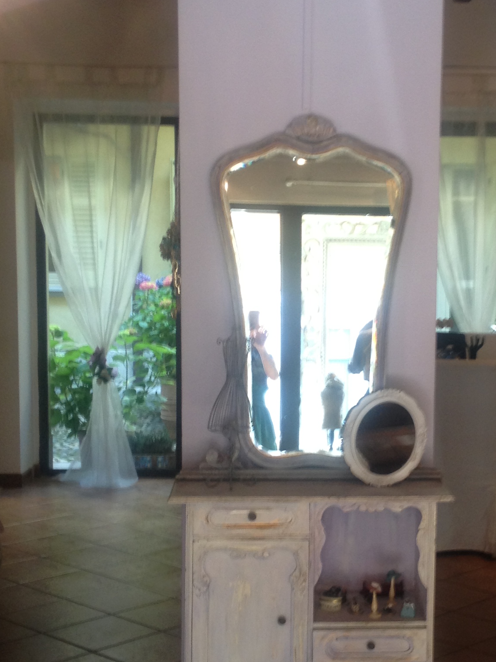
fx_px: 1433
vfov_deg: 26.0
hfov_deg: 19.5
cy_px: 389
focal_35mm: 75
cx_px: 390
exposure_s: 1/24
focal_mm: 4.28
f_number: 2.4
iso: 50
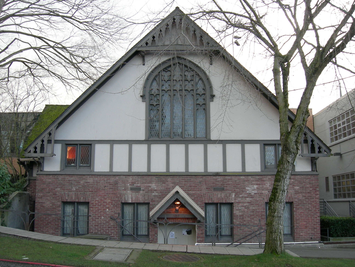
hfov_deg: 51.4
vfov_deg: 39.7
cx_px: 178
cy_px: 134
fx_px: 369
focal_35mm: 36
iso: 64
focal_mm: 7.5
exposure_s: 1/61.5
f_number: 3.8
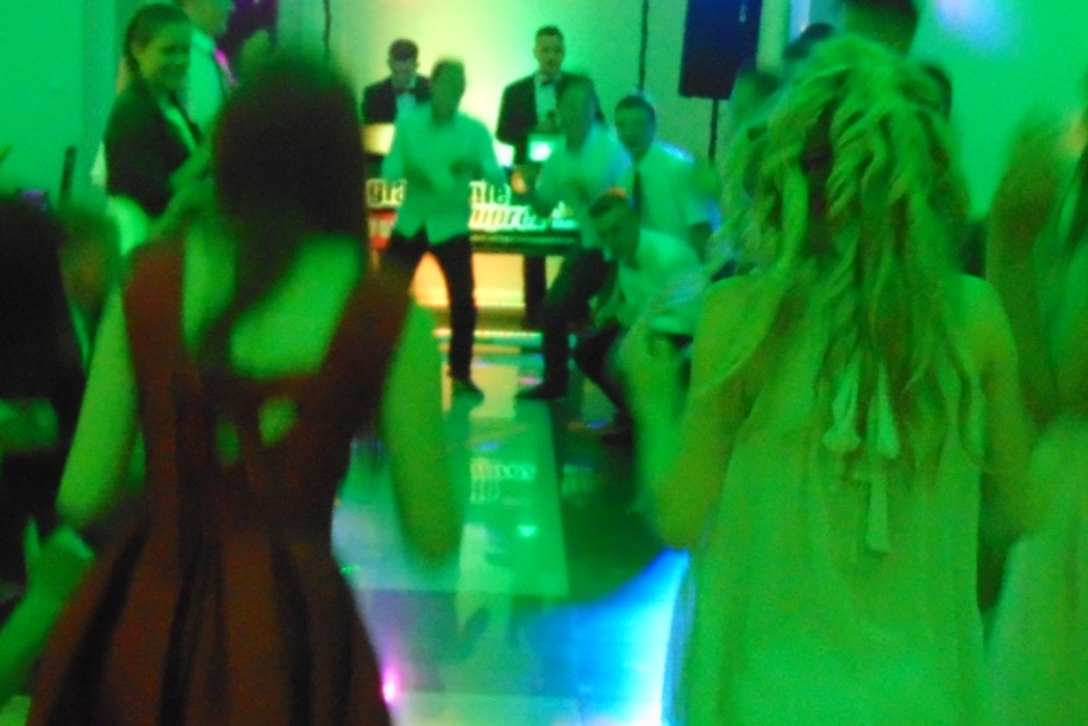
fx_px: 2508
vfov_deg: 16.3
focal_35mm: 83
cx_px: 430
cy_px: 590
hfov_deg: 24.4
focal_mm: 9
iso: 800
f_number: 3.5
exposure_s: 1/30
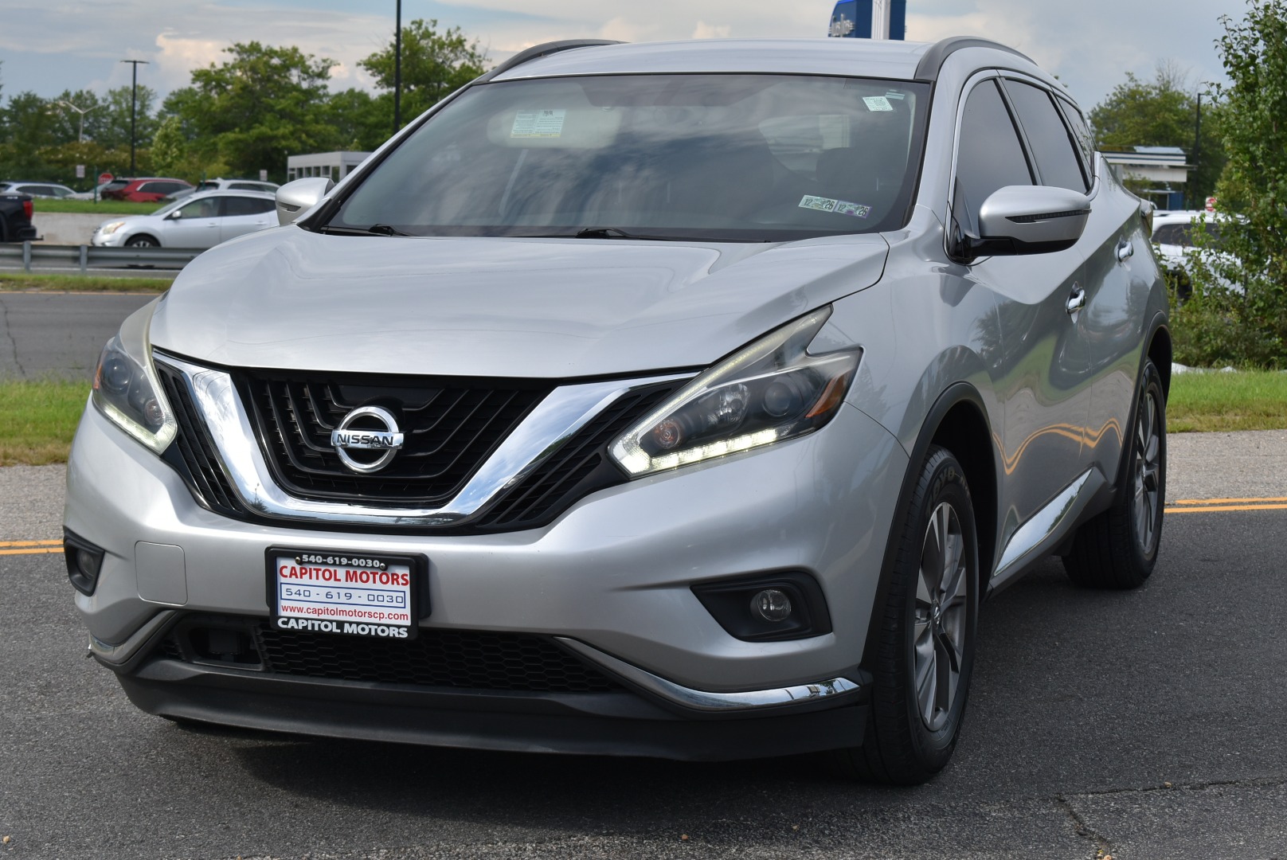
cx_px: 644
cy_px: 430
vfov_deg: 19.0
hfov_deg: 28.1
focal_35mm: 72
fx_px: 2576
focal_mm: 48
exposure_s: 1/320
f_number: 9
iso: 200
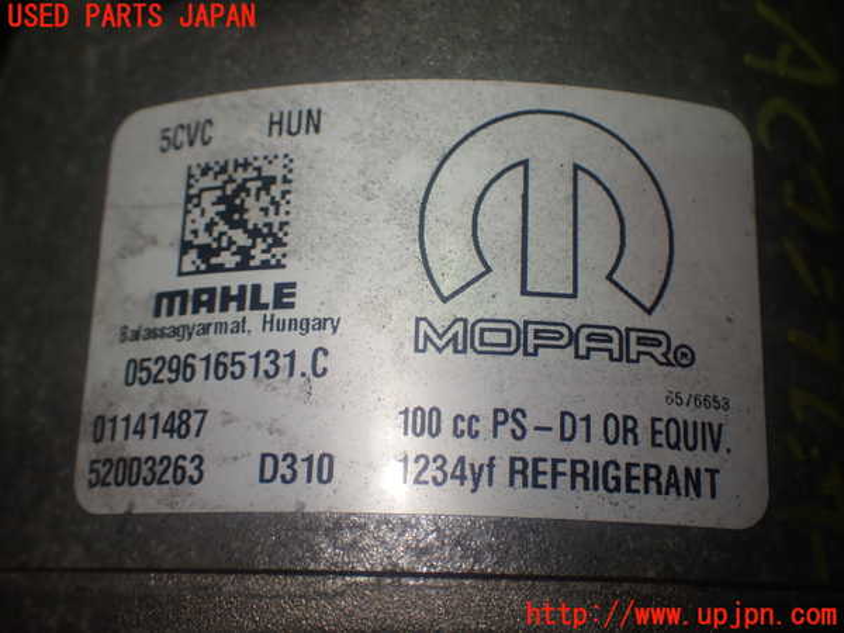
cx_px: 422
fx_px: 1146
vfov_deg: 30.9
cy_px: 316
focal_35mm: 47
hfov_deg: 40.4
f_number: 3.1
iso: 100
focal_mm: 8.4
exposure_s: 1/100
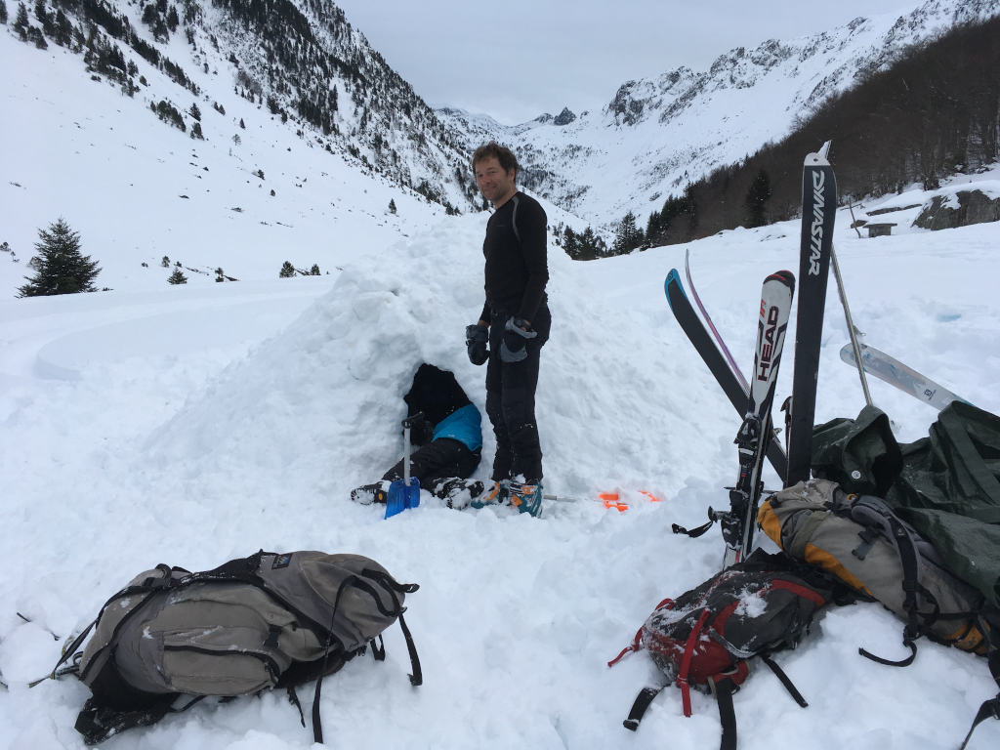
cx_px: 500
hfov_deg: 61.7
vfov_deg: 48.2
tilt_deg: -7.9
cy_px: 375
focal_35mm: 29
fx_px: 838
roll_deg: -1.7
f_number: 2.2
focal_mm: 4.15
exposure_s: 1/974
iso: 25
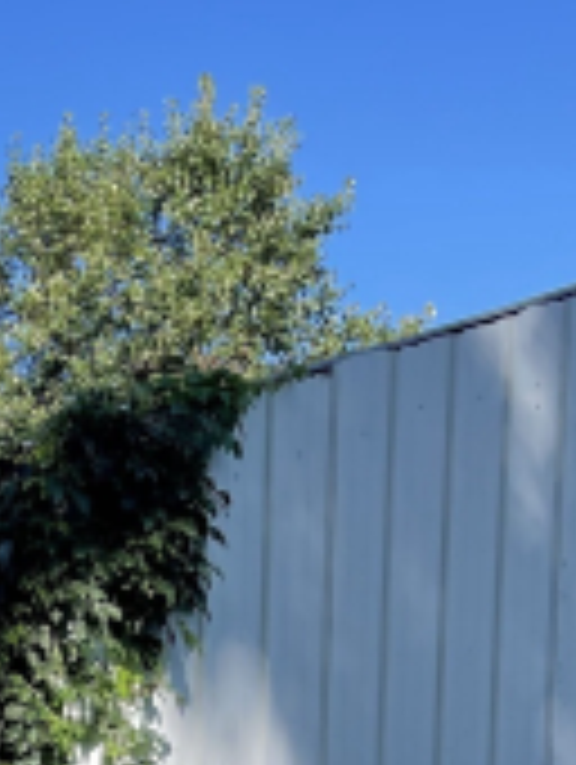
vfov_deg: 17.8
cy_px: 1168
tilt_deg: -5.5
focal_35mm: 98
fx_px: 2169
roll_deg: +0.6
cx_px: -302
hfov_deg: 14.1
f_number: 1.6
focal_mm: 5.1
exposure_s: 1/1493
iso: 32
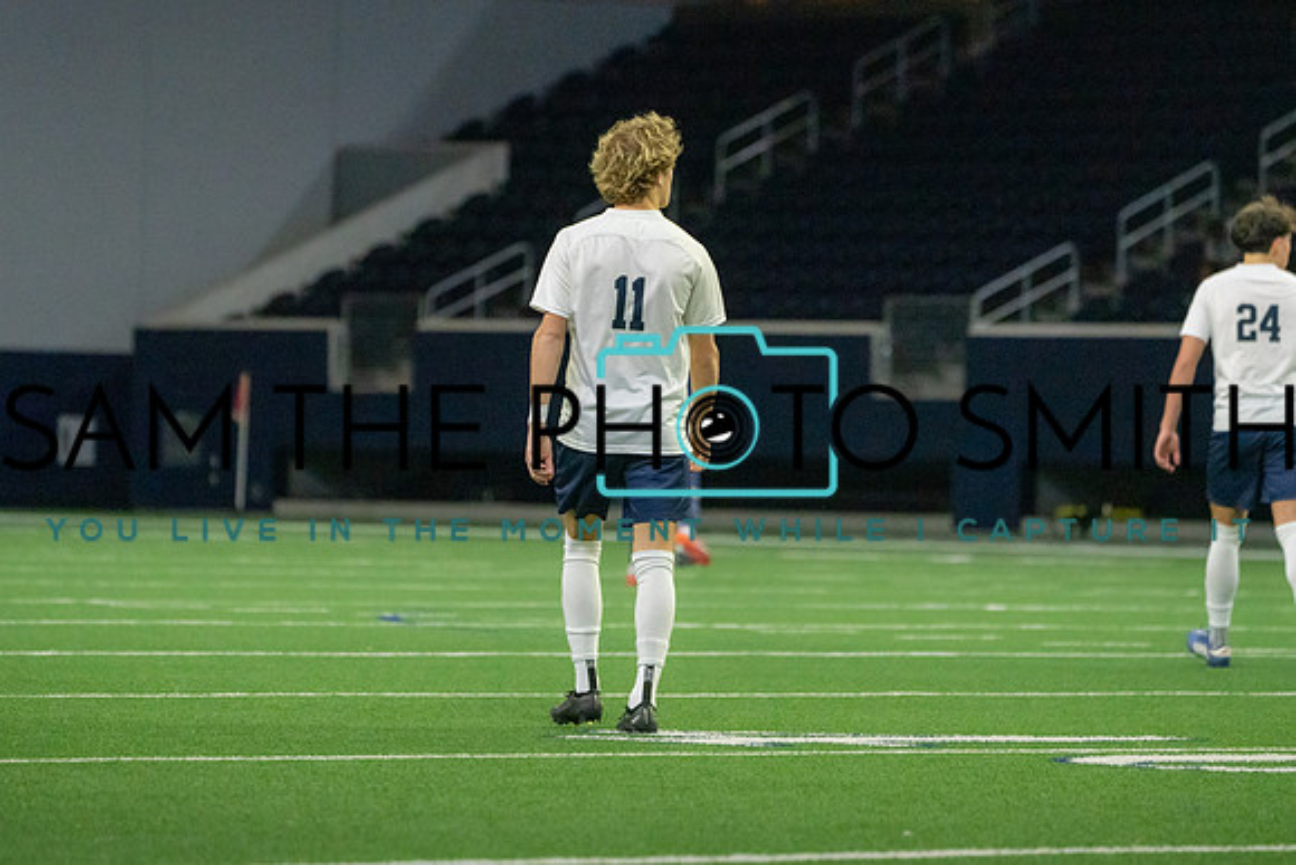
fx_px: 9372
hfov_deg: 7.9
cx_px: 648
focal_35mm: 260
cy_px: 432
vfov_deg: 5.3
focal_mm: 241
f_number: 5.6
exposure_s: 1/1000
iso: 16000
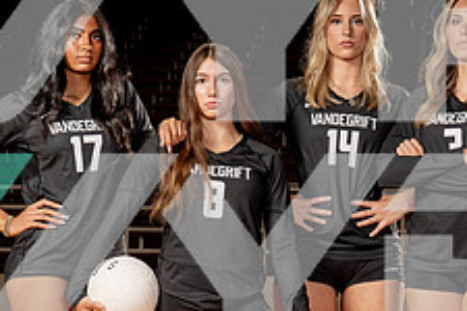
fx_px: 1608
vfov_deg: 11.0
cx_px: 345
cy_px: 264
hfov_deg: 16.4
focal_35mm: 124
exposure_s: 1/250
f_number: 8
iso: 100
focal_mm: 48
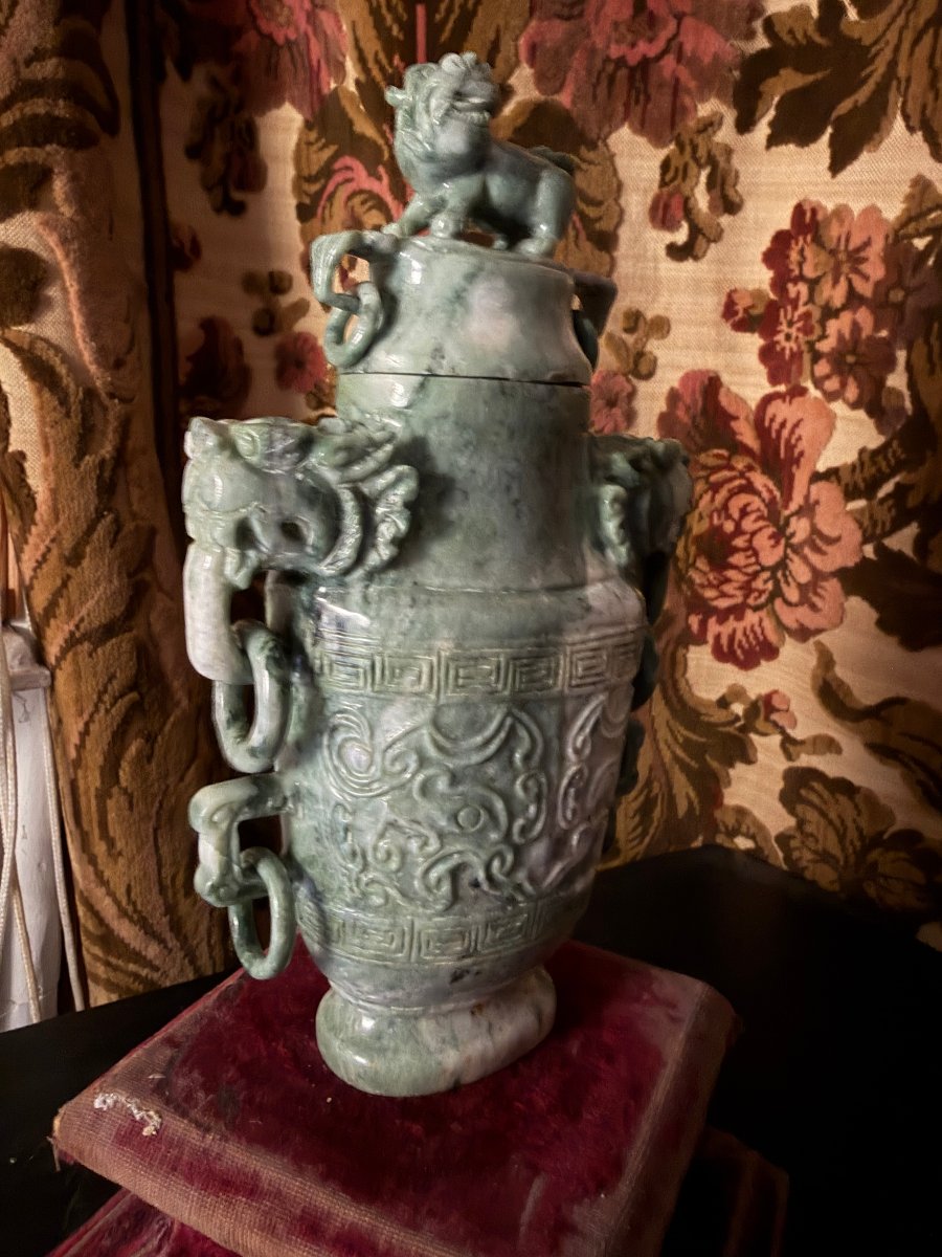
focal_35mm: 24
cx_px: 471
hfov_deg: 56.8
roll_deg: -2.8
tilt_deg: -7.9
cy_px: 628
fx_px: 871
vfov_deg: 71.6
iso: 400
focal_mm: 2.22
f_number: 2.2
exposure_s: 1/7
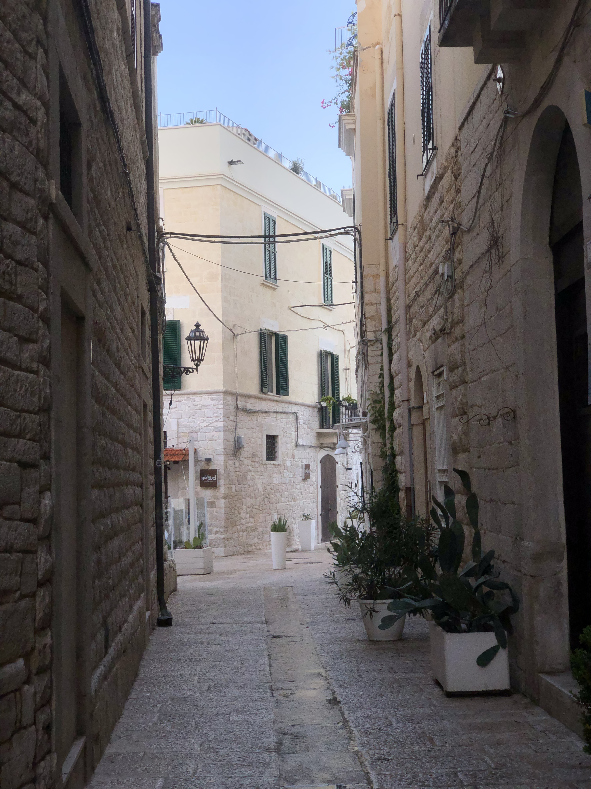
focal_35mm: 52
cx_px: 296
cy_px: 394
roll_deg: +2.2
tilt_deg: +3.6
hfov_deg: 28.0
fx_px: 1184
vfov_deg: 36.8
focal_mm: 6
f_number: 2.4
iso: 16
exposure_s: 1/496
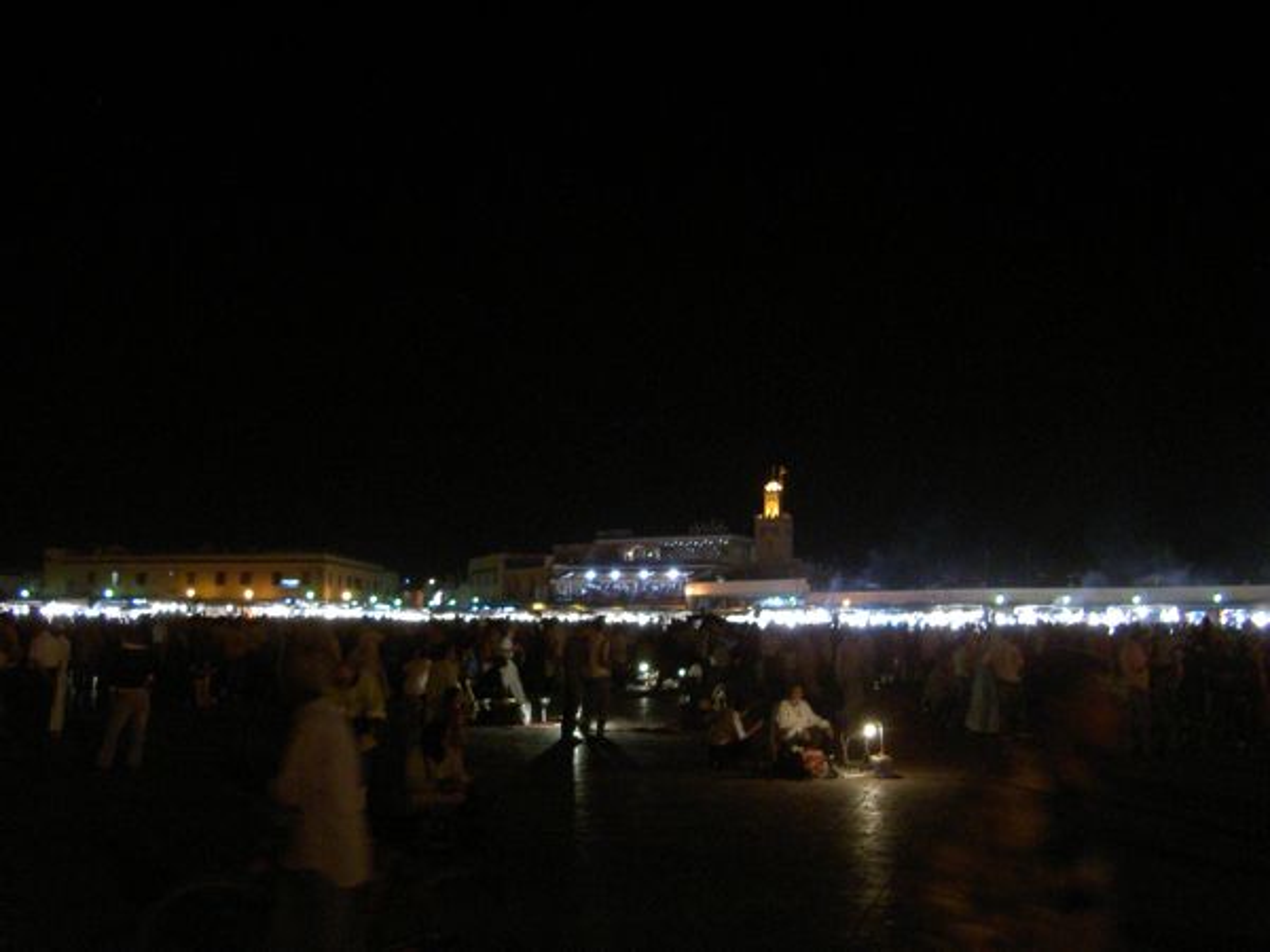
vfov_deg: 41.8
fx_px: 1247
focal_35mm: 34
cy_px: 476
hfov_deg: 54.0
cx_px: 635
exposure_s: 1/15
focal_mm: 5.6
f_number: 2.8
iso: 200
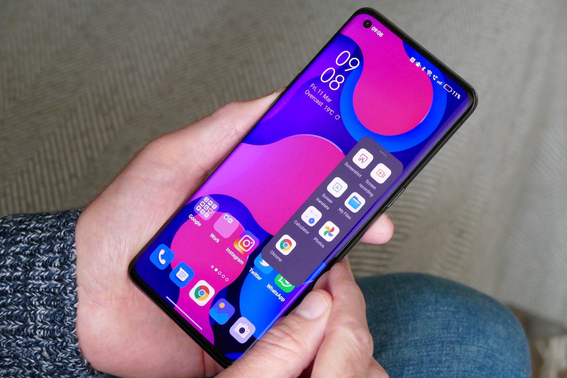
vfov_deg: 9.9
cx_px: 284
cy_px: 189
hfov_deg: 14.8
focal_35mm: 139
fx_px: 2189
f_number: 4.5
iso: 1600
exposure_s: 1/40
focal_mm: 50.69
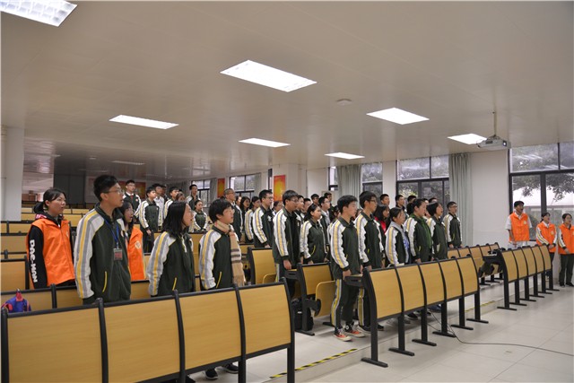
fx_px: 415
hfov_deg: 69.4
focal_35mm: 26
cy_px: 192
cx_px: 287
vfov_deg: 49.6
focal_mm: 26
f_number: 4.5
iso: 800
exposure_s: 1/80
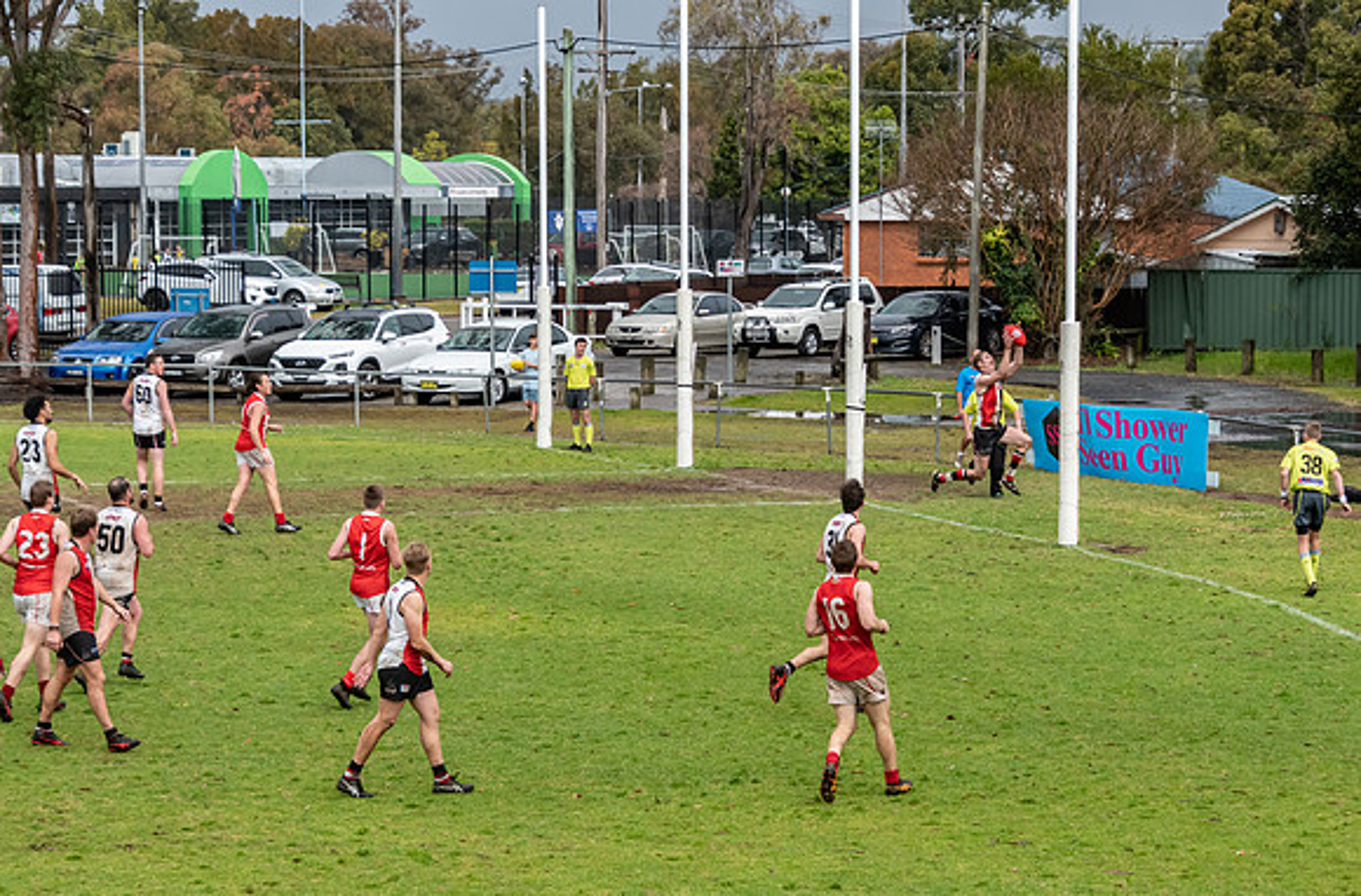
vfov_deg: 12.3
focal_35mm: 111
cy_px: 476
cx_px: 689
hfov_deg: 18.5
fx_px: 4168
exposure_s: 1/1600
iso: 800
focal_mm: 70
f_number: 6.3
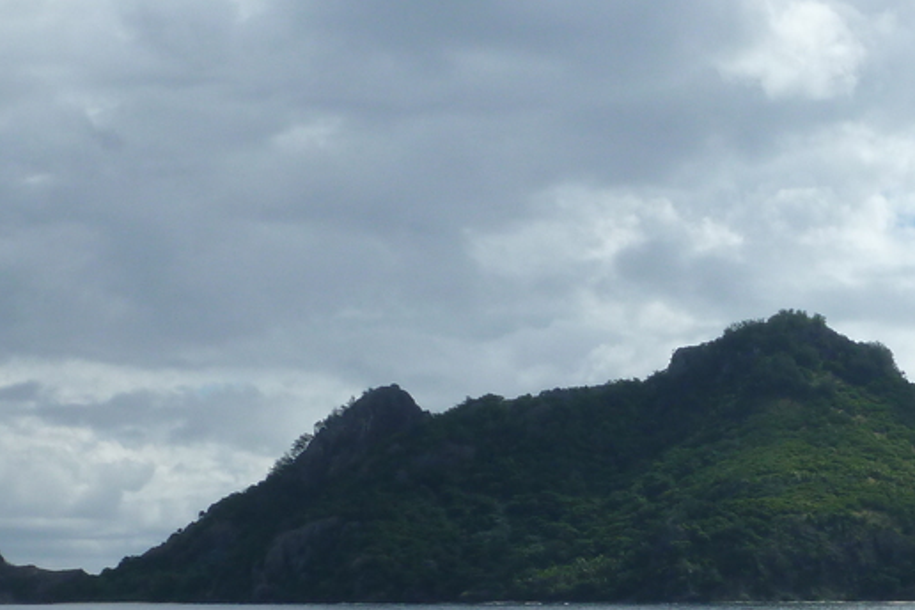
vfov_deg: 11.6
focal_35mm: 116
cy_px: 725
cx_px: 871
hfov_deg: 17.3
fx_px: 2948
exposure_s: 1/640
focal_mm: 7.9
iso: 80
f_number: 5.6
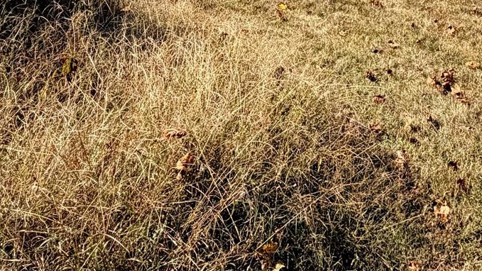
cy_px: -92
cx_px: 366
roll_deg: +0.8
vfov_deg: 22.8
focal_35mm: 46
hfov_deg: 43.1
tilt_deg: +1.7
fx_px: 588
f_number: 2.2
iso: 40
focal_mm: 2.22
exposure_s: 1/760
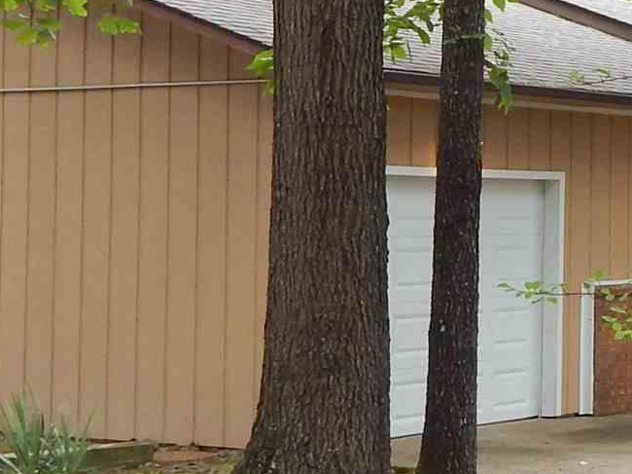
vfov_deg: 14.2
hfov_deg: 17.2
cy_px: 127
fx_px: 1898
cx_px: 927
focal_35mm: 104
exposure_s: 1/125
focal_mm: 4
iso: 125
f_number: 3
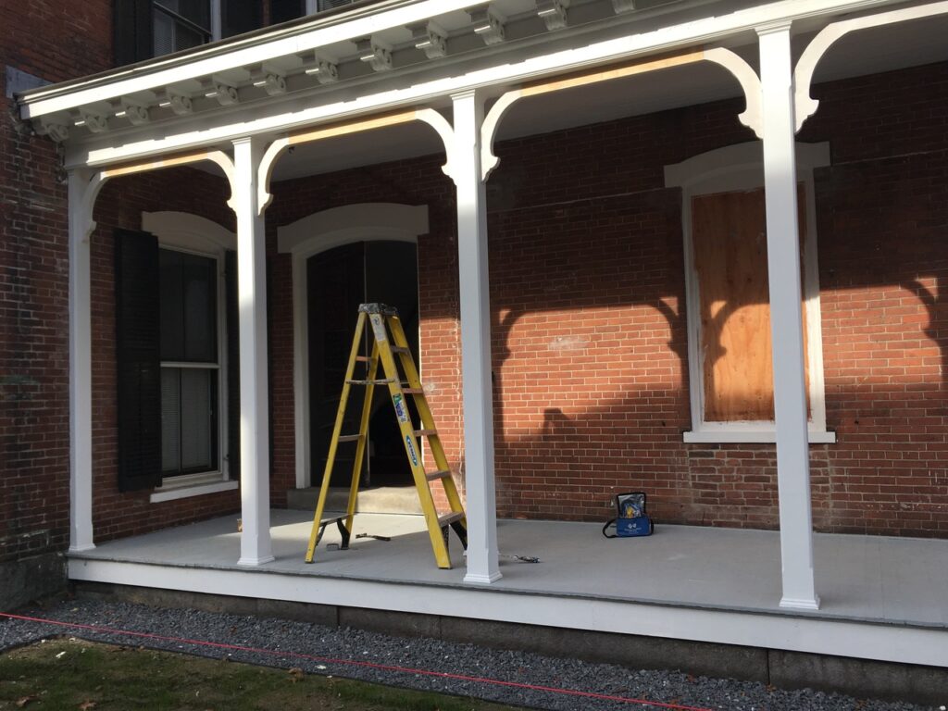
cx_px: 474
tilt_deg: +2.5
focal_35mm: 29
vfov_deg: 48.2
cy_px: 356
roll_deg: +1.0
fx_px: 794
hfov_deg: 61.7
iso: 25
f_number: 2.2
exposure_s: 1/845
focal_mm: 4.15
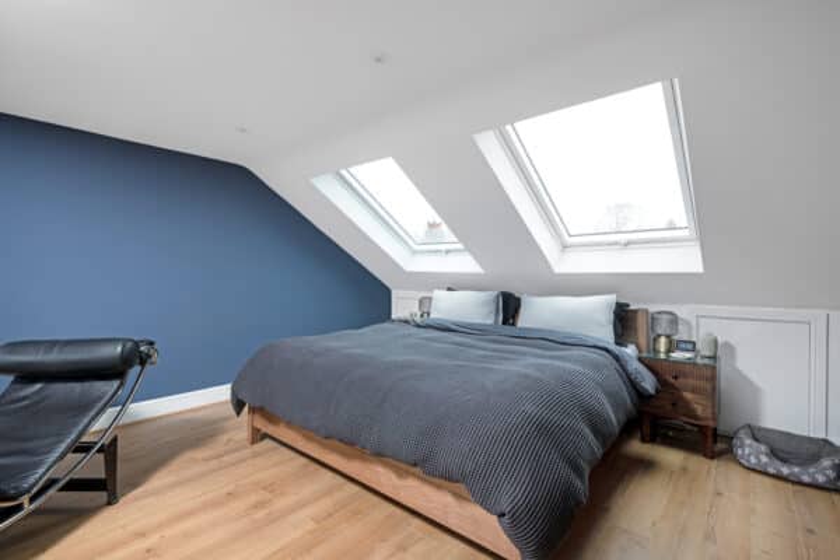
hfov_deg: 96.7
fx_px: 373
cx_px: 420
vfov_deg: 73.7
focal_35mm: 16
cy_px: 280
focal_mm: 16
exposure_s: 1/25
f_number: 8
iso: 250
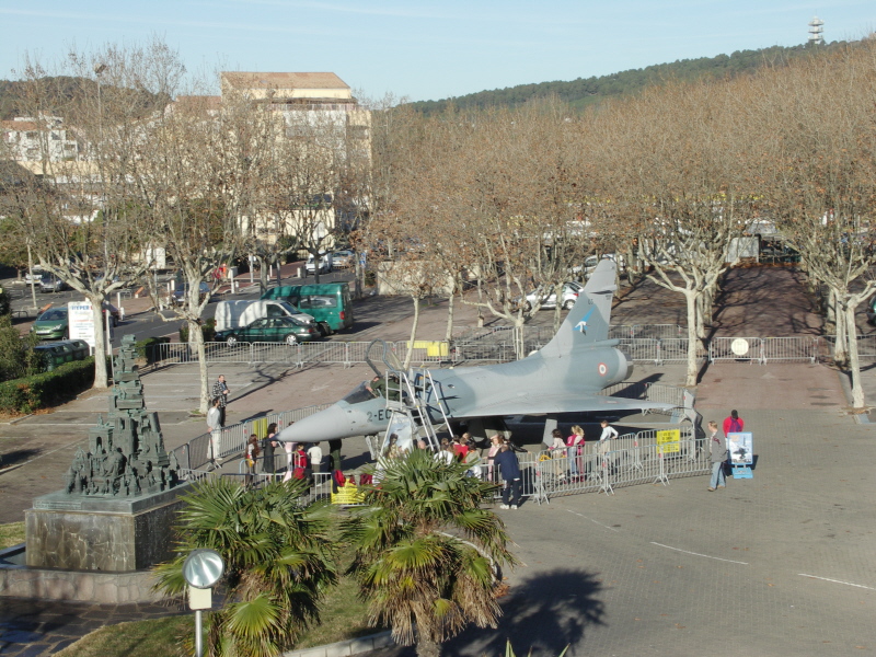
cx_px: 438
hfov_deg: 16.1
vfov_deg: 12.1
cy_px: 328
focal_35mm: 122
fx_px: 3087
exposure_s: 1/125
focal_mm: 31.5
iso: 100
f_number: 9
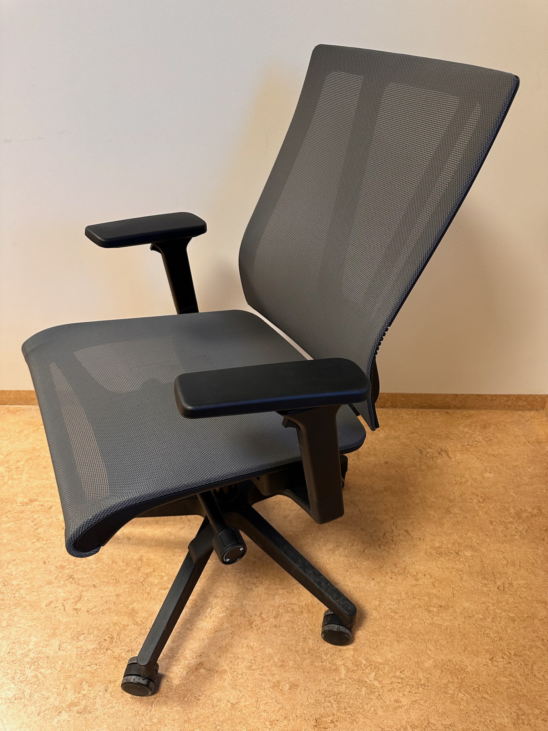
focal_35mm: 24
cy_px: 366
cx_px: 274
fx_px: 507
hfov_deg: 56.8
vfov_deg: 71.6
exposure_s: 1/50
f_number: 1.78
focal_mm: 6.86
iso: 160
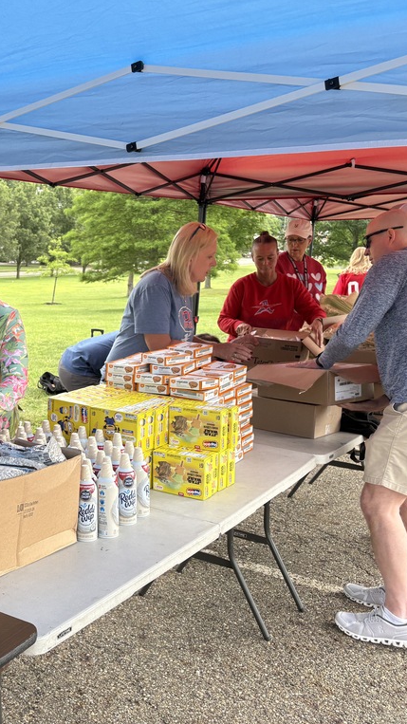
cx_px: -6
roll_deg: -0.7
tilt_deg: -10.1
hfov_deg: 29.1
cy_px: 361
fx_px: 729
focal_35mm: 38
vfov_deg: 52.8
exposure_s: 1/231
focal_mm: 5.96
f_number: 1.6
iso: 40
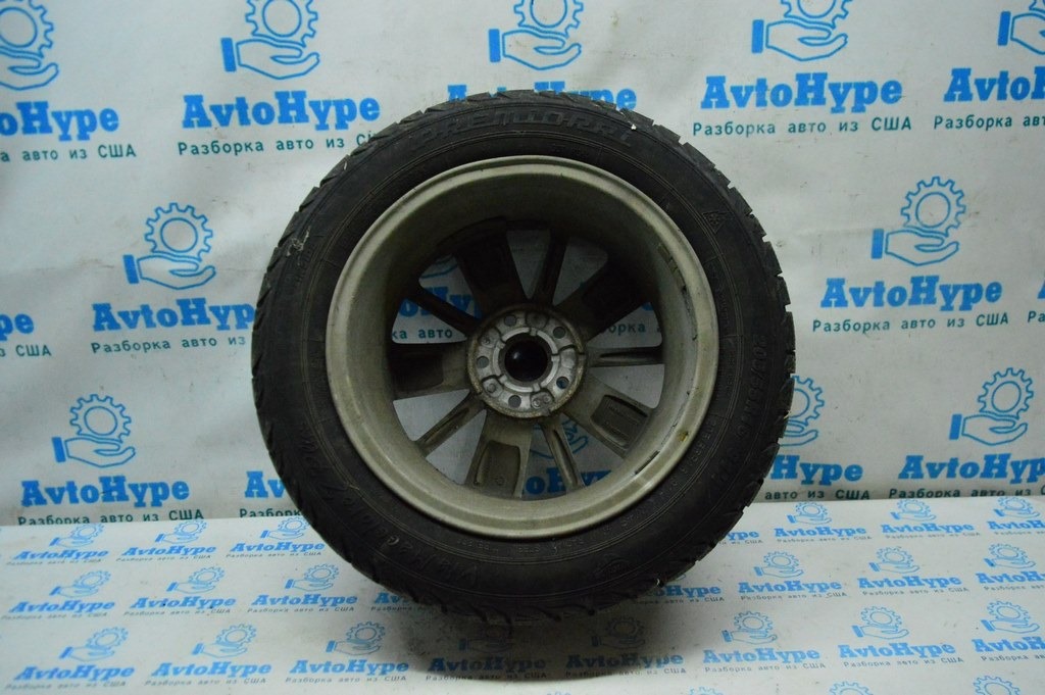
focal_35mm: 27
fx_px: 783
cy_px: 348
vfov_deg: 47.9
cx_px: 522
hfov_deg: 67.4
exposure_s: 1/1000
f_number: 4
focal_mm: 18
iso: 6400
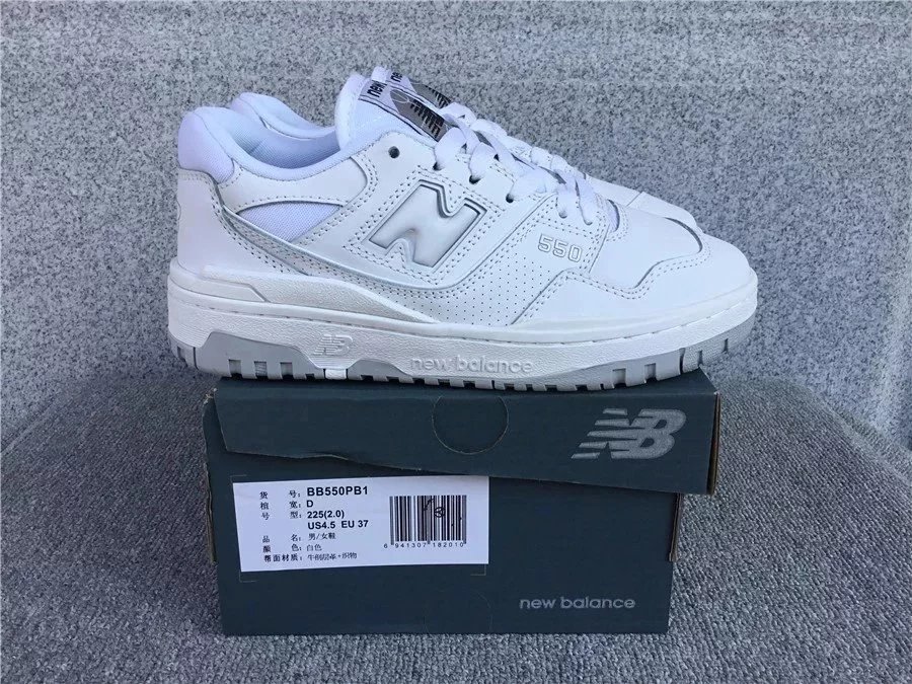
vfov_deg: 45.4
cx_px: 456
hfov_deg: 58.4
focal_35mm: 31
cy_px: 342
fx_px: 817
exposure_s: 1/431
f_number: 2.4
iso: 25
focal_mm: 3.3
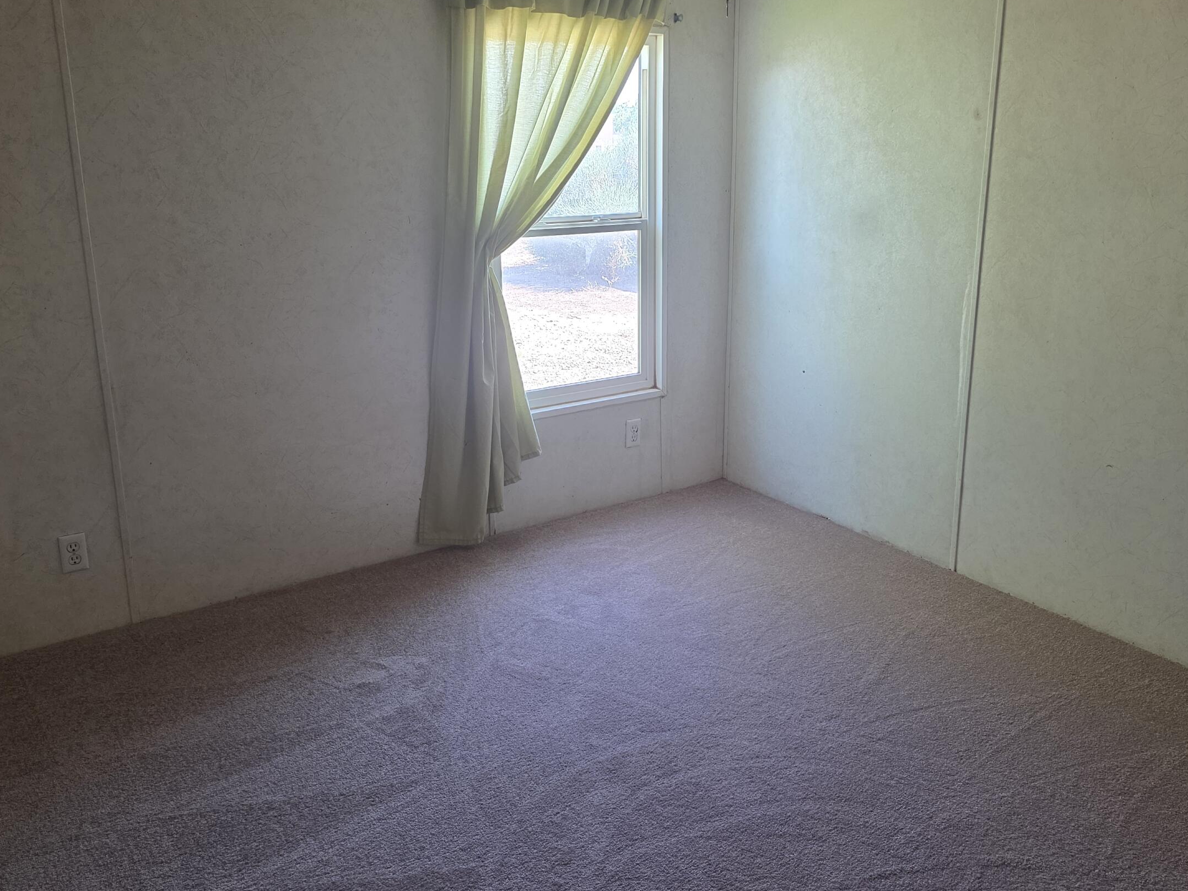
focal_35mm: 32
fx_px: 1098
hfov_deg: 56.7
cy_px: 401
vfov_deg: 44.1
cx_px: 663
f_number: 1.7
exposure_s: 1/120
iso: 160
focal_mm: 6.25
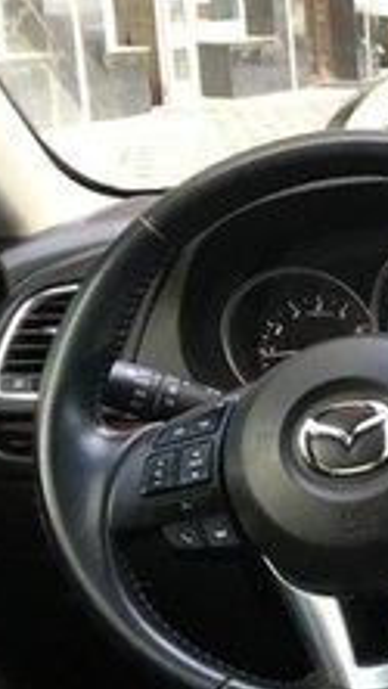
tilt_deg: -16.0
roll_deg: -1.3
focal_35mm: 94
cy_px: 492
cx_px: 956
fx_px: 1718
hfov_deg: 10.8
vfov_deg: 22.5
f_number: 2.2
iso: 125
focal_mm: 4.15
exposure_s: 1/33
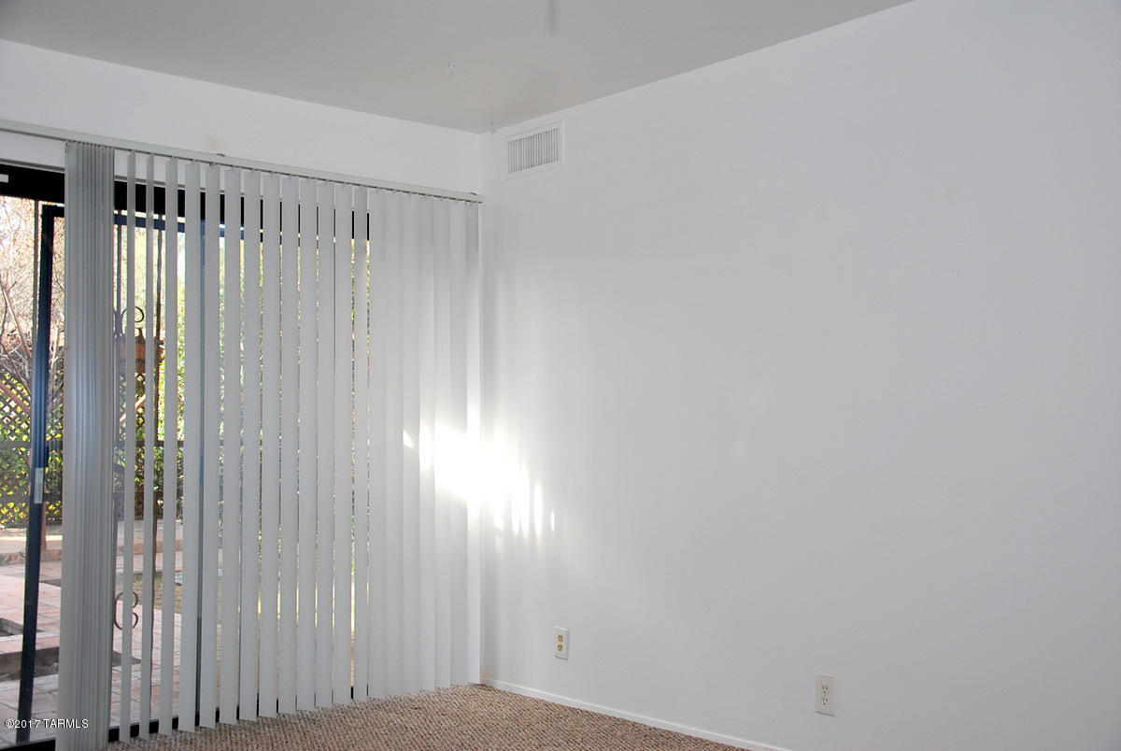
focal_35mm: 39
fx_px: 1216
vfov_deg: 34.3
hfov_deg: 49.5
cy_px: 376
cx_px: 560
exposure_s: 1/60
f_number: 4
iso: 200
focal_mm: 26
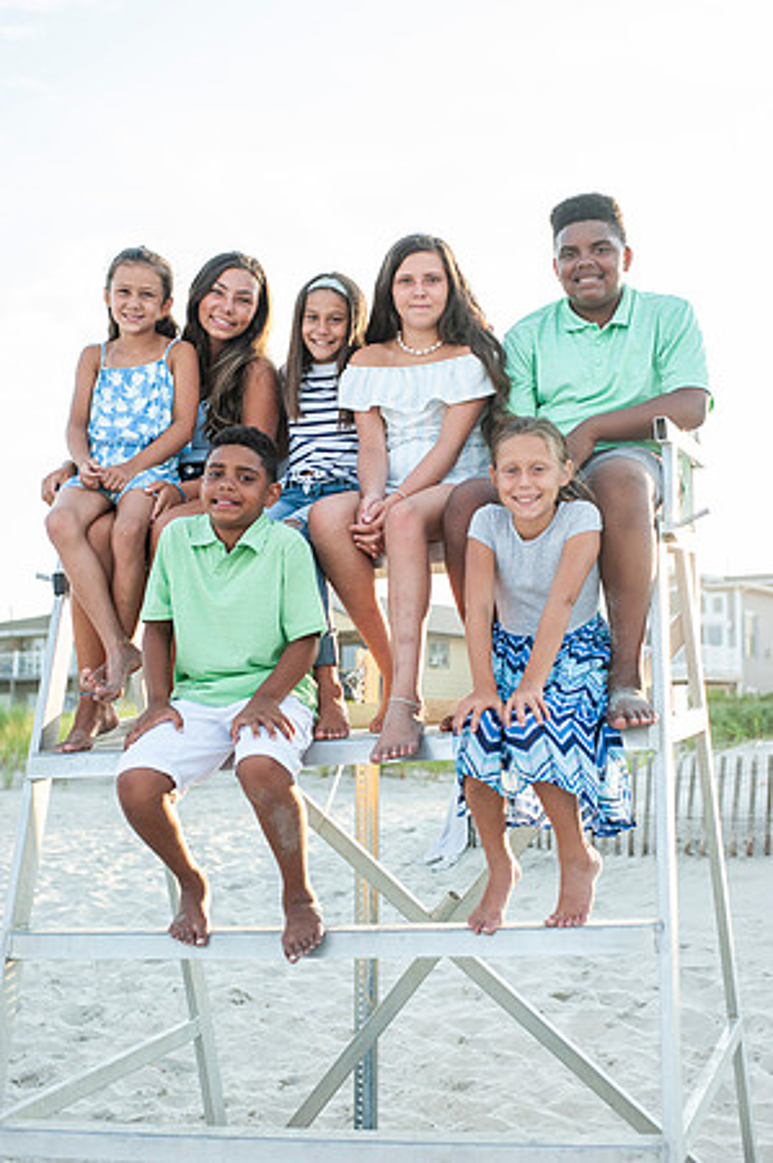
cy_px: 582
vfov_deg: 39.6
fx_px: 1614
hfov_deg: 26.9
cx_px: 386
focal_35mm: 50
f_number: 4
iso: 640
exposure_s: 1/1250
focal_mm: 50
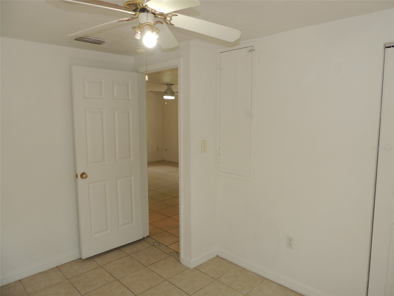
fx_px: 273
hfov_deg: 71.6
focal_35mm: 24
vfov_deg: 56.8
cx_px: 197
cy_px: 148
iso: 100
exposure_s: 1/40
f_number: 3
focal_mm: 4.3
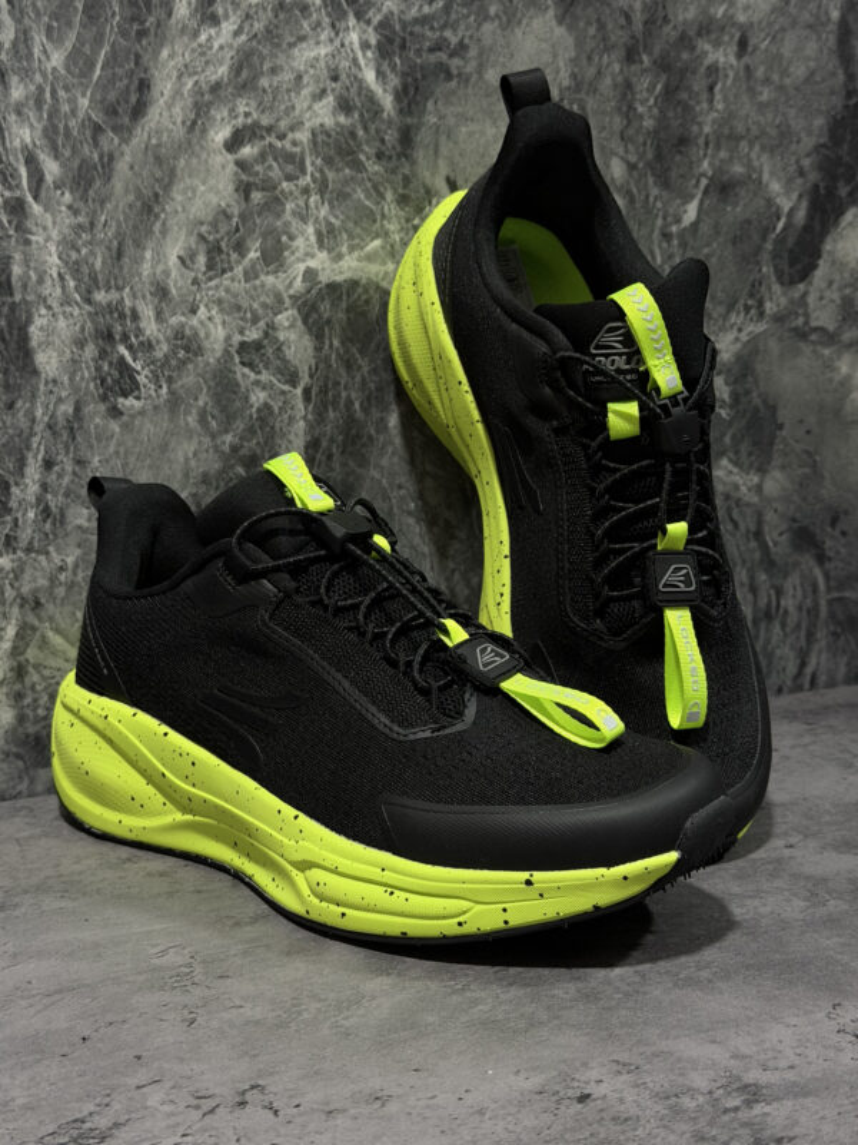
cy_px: 572
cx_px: 429
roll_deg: +0.8
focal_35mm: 48
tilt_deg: -10.2
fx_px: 1586
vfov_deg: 39.7
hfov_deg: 30.3
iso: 320
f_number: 1.78
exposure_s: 1/40
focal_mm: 6.76
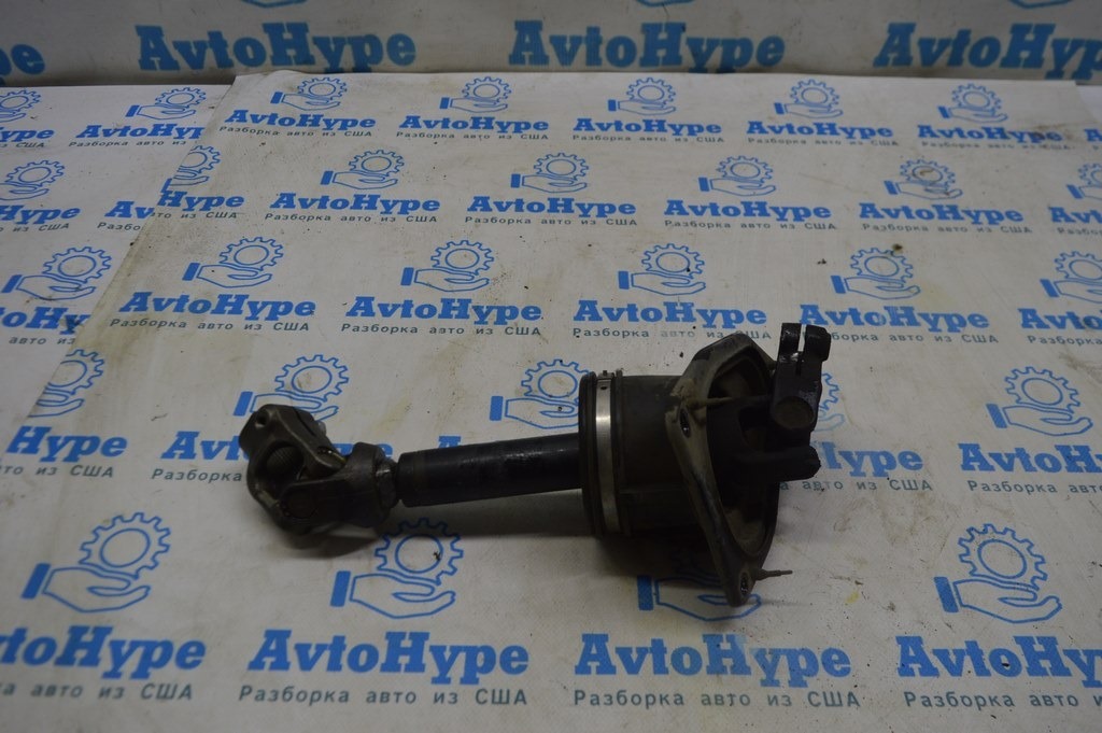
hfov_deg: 62.0
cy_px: 366
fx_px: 918
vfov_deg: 43.5
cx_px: 551
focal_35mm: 30
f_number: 5
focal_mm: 20
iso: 400
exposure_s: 1/100
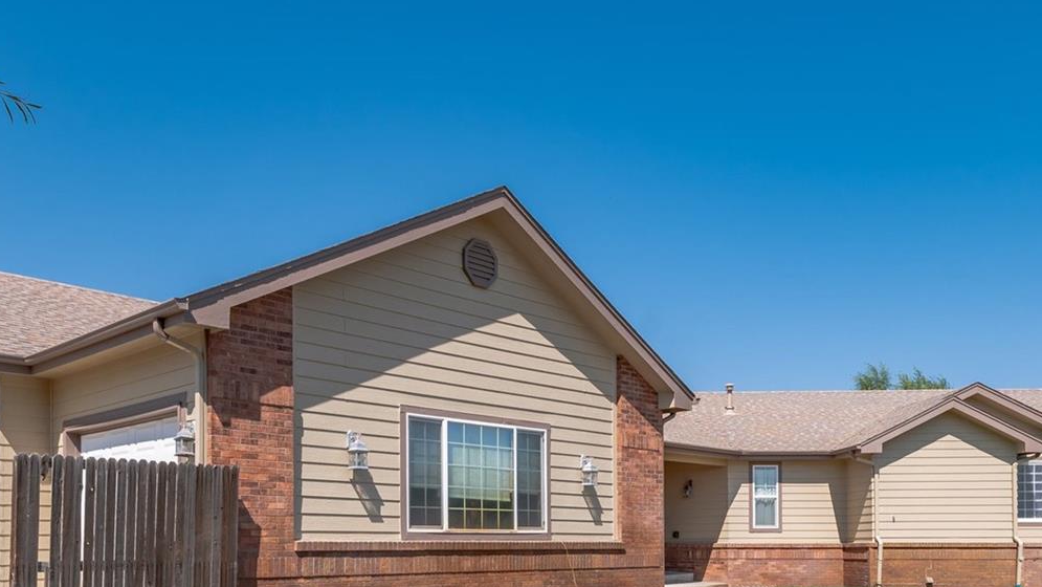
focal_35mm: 32
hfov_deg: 60.9
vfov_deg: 35.5
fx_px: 884
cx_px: 475
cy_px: 471
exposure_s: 1/500
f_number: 10
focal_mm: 19
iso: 400
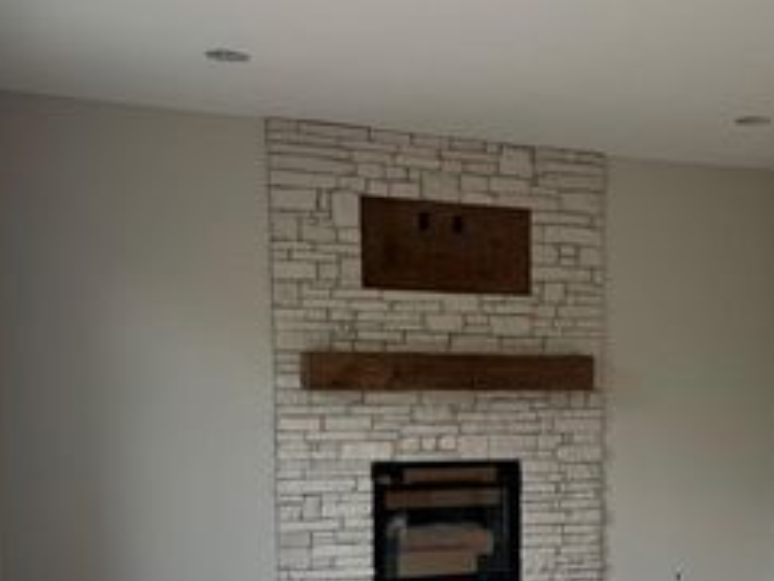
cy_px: 466
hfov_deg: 37.3
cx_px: 571
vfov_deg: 28.5
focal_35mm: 50
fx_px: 1118
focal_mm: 6.76
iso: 50
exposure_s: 1/132
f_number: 1.78
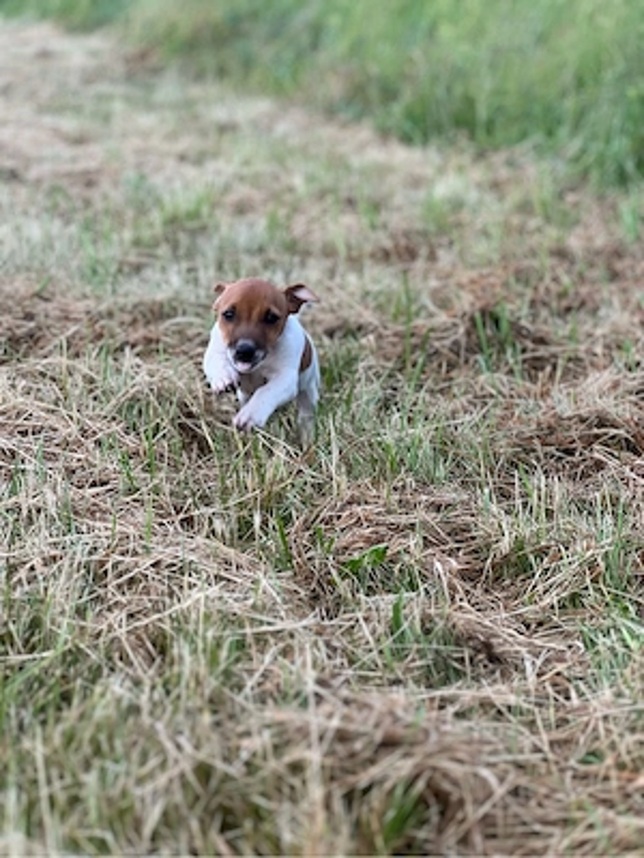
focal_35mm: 77
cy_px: 429
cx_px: 322
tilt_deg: -11.3
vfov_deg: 25.3
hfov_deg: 19.1
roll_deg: -0.9
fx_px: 1910
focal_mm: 9
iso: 32
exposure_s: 1/121
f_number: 2.8
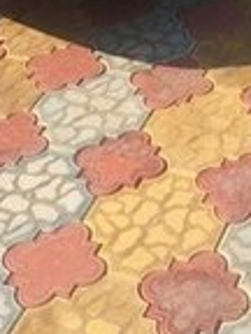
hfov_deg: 14.5
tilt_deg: -26.6
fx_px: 967
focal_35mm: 100
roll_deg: +4.5
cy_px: -123
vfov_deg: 18.1
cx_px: 260
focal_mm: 4.15
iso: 32
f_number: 2.2
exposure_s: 1/2740
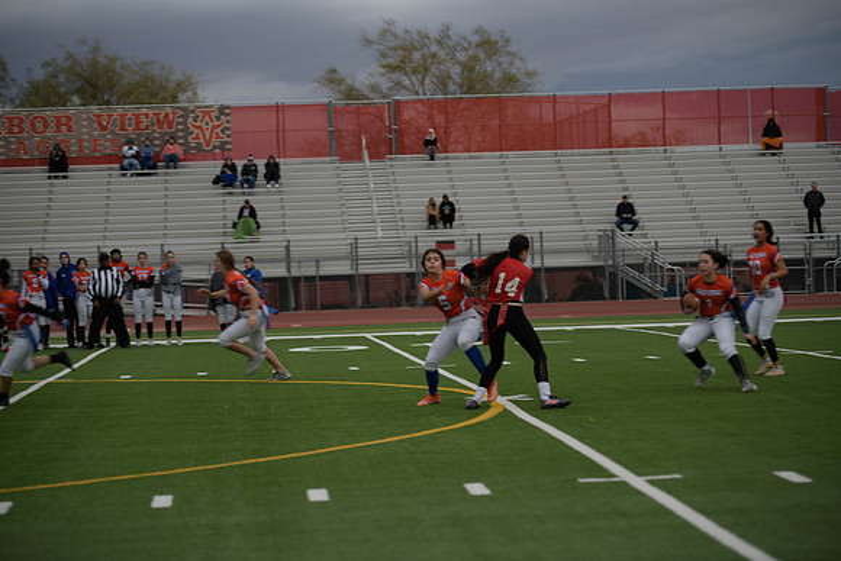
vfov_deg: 12.2
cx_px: 420
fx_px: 2617
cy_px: 280
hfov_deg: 18.3
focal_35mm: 112
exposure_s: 1/200
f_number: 2.8
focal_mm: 112
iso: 64
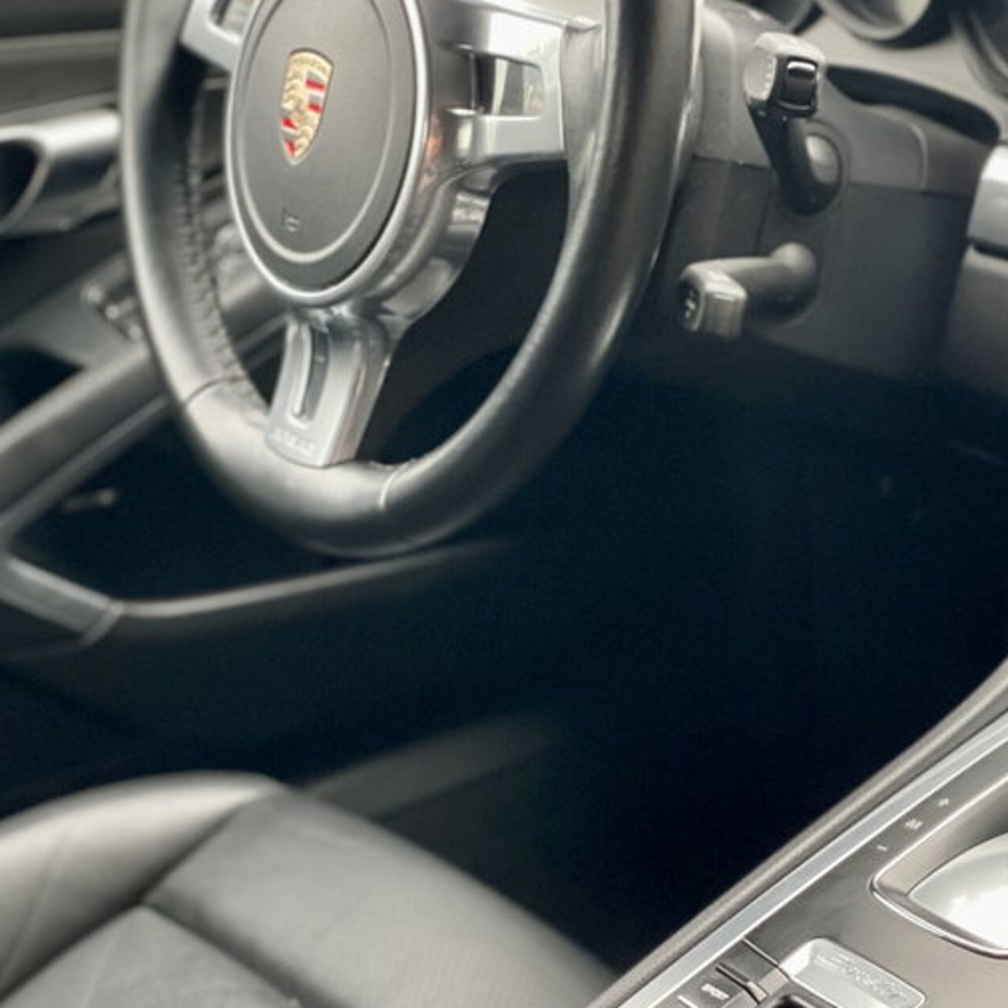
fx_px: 3064
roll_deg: +1.9
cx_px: 647
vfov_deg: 18.7
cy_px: 608
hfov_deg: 18.6
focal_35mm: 93
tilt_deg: -22.0
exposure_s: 1/122
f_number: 2
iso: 160
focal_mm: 6
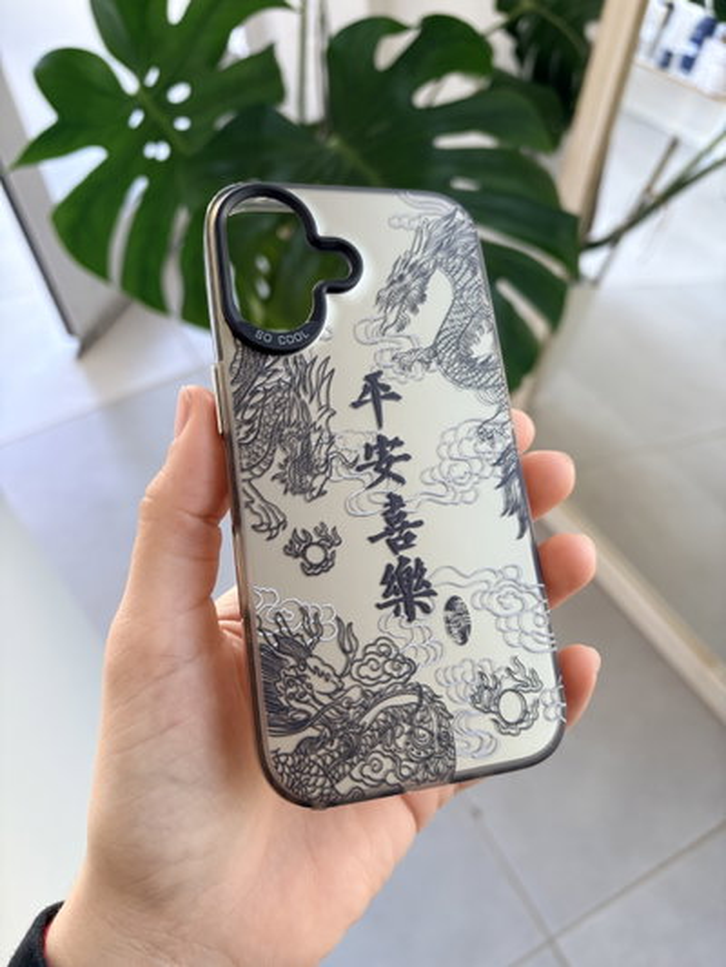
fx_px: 727
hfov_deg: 53.1
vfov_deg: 67.3
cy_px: 484
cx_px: 363
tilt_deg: -49.0
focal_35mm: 26
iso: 100
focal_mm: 5.96
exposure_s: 1/122
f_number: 1.6
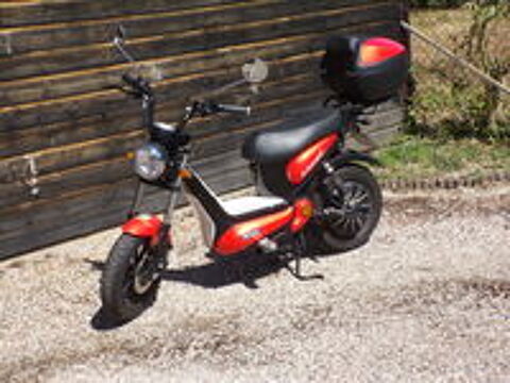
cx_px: 255
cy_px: 192
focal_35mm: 56
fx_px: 825
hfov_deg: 34.3
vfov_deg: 26.1
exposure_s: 1/350
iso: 80
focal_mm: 10.1
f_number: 5.3
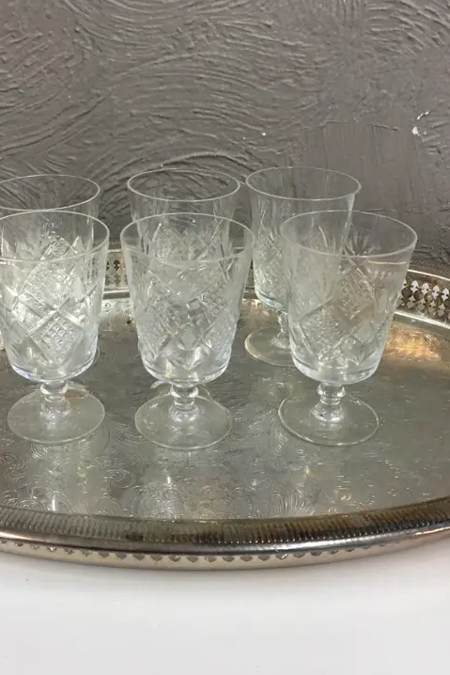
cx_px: 161
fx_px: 806
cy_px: 321
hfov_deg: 31.0
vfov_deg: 45.4
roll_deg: -0.3
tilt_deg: -24.9
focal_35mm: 43
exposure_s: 1/33
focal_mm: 4.15
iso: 64
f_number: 2.2
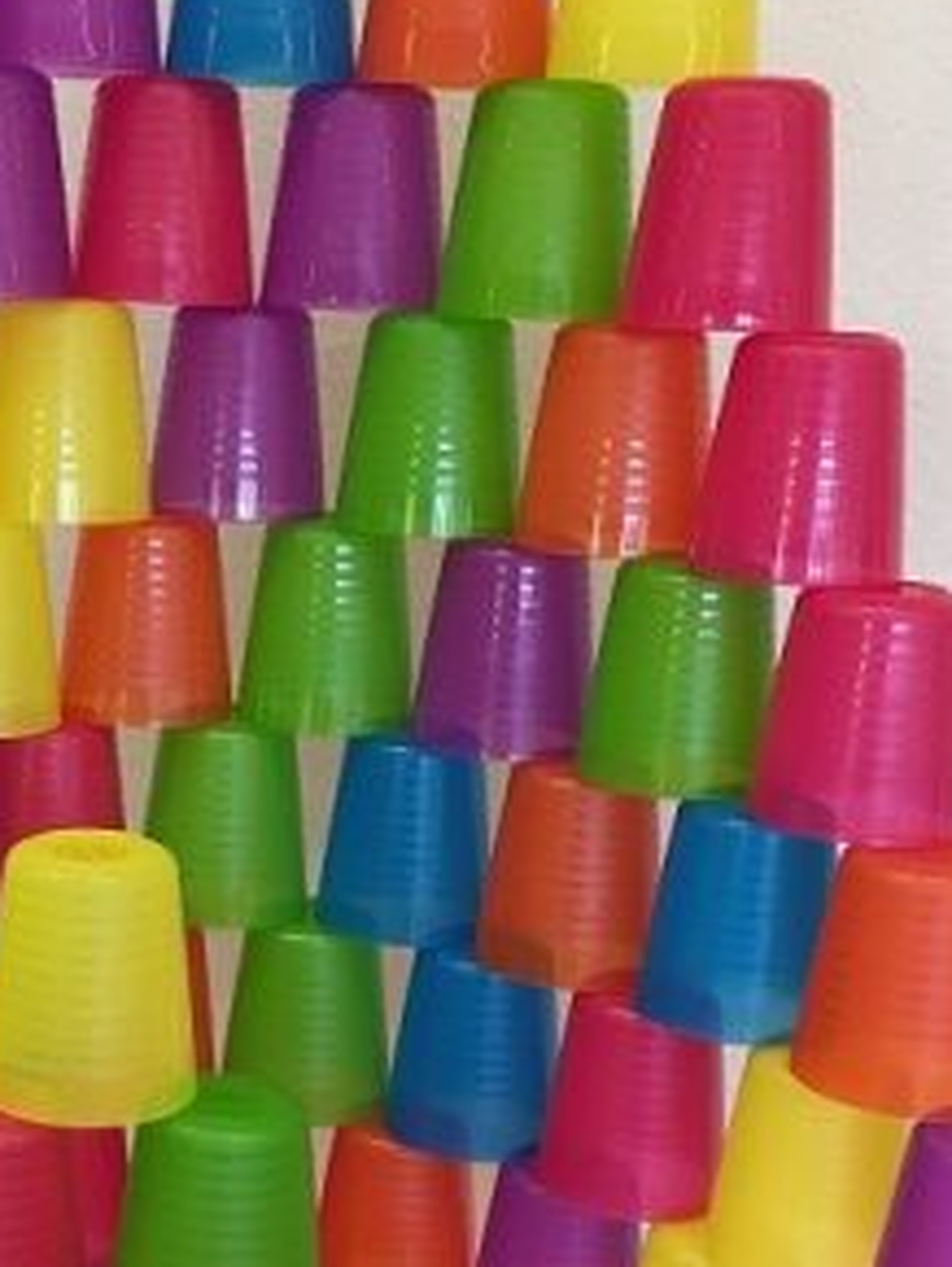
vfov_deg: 31.9
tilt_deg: -16.6
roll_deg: -1.2
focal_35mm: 60
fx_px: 2197
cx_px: 166
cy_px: 830
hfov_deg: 24.0
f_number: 2.2
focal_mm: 4.15
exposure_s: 1/33
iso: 50
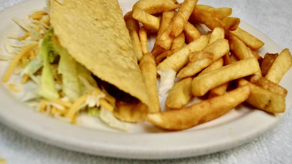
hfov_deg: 45.5
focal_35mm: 45
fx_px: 348
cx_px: 149
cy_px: 70
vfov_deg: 26.5
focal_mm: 28
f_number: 4.5
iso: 450
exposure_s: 1/60
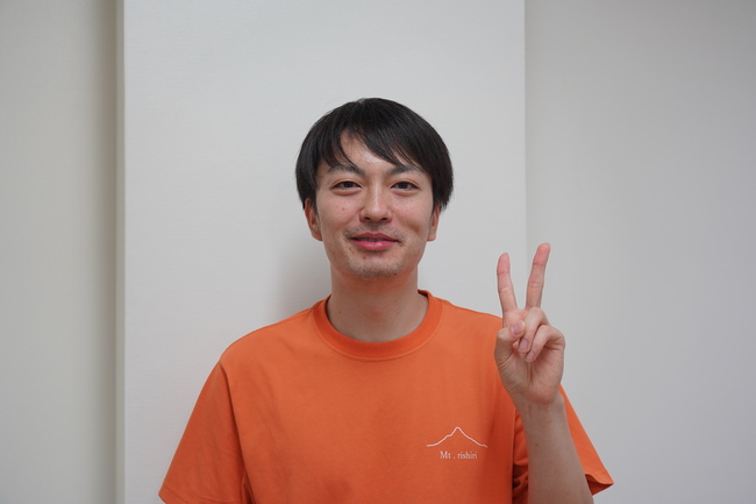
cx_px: 378
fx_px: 966
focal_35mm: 46
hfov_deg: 42.8
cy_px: 252
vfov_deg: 29.2
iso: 500
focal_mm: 46
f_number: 4
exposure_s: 1/160
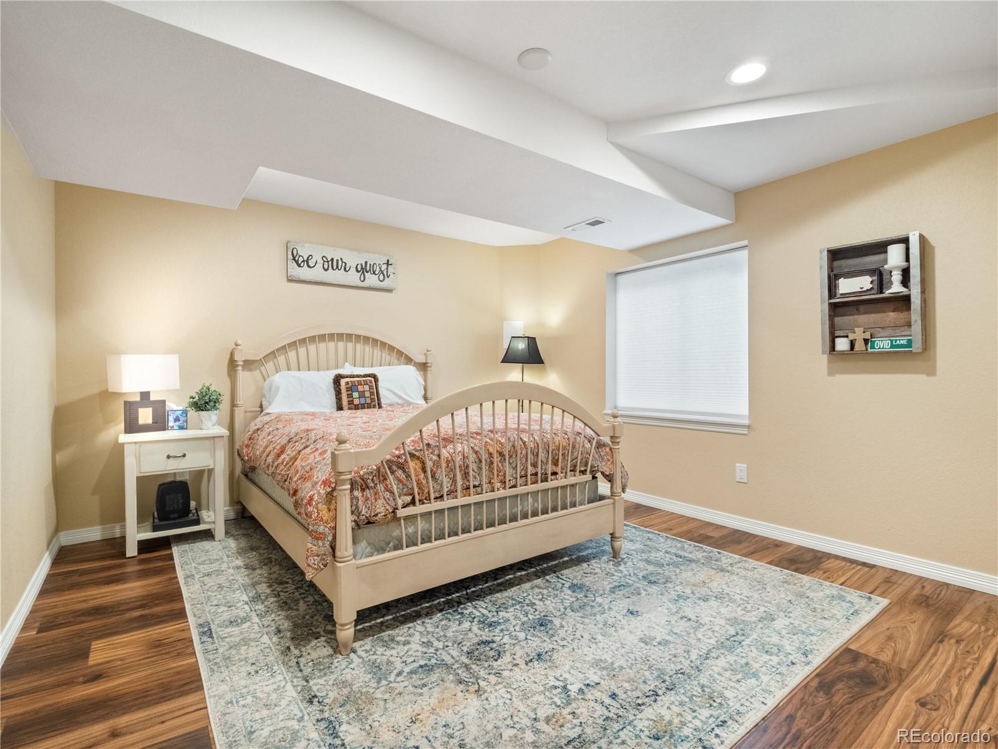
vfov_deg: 78.1
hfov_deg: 94.5
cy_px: 374
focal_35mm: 16
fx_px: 461
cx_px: 499
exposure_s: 1/13
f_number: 7.1
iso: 800
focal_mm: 8
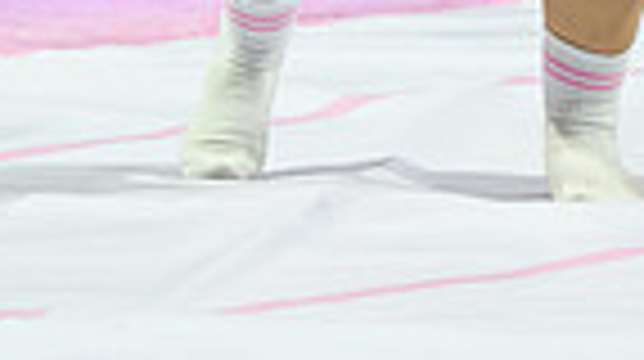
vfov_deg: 1.5
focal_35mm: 821
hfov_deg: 2.6
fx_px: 14001
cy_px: -546
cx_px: 345
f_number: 2.8
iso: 3200
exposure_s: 1/1000
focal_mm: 130
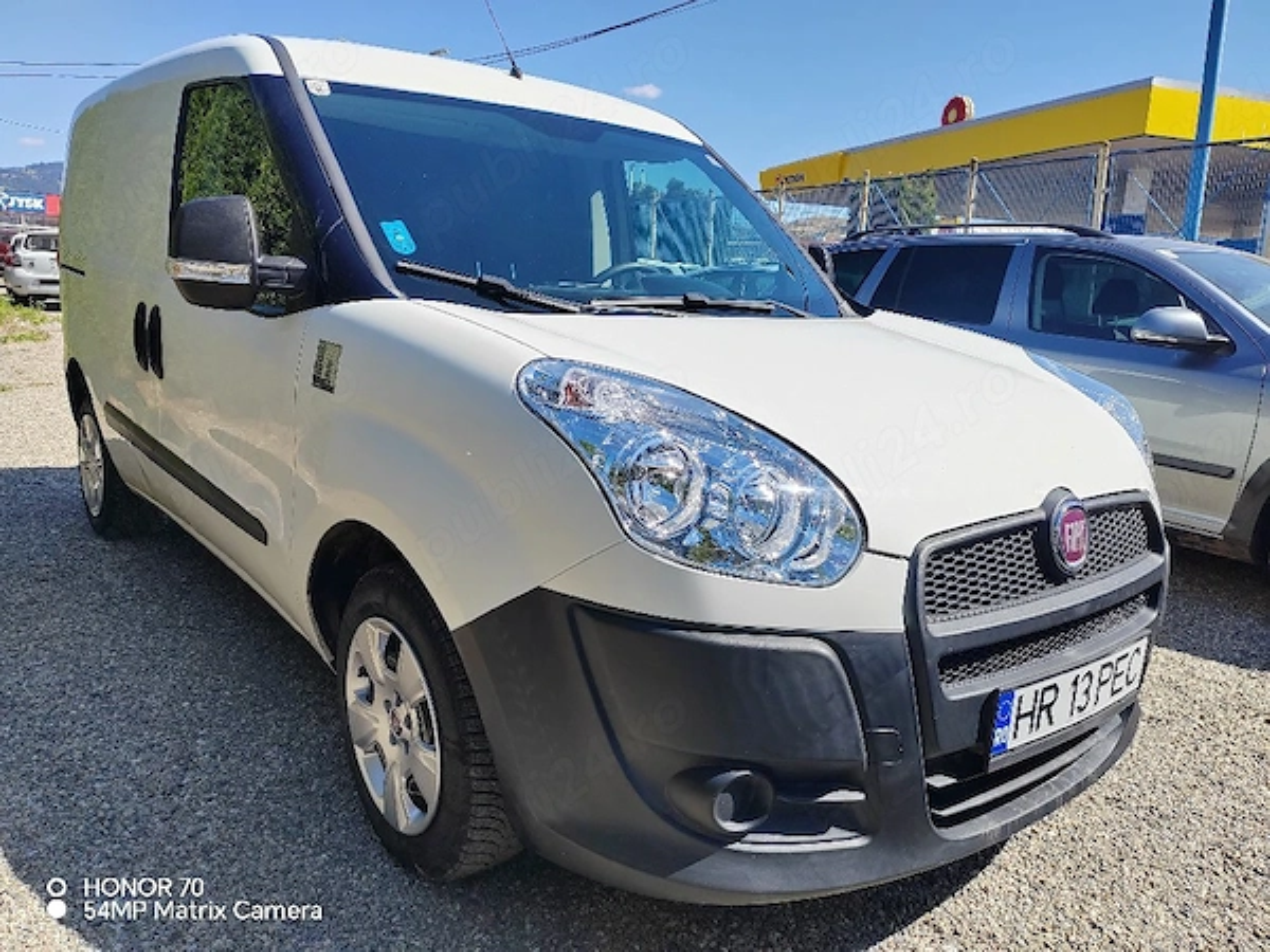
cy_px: 476
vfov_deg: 51.4
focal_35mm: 27
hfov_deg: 65.3
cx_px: 635
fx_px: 991
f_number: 1.9
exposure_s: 1/2500
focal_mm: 5.52
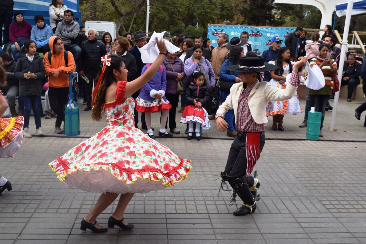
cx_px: 183
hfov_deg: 47.9
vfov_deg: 33.0
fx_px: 412
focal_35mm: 40
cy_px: 122
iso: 320
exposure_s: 1/250
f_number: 8
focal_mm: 27
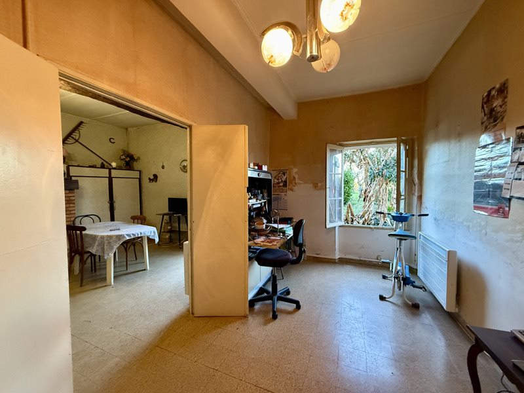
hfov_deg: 102.1
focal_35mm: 14
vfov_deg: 85.7
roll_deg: +0.7
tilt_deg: -2.3
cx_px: 262
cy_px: 196
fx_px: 212
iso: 500
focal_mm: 2.22
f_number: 2.2
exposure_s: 1/50
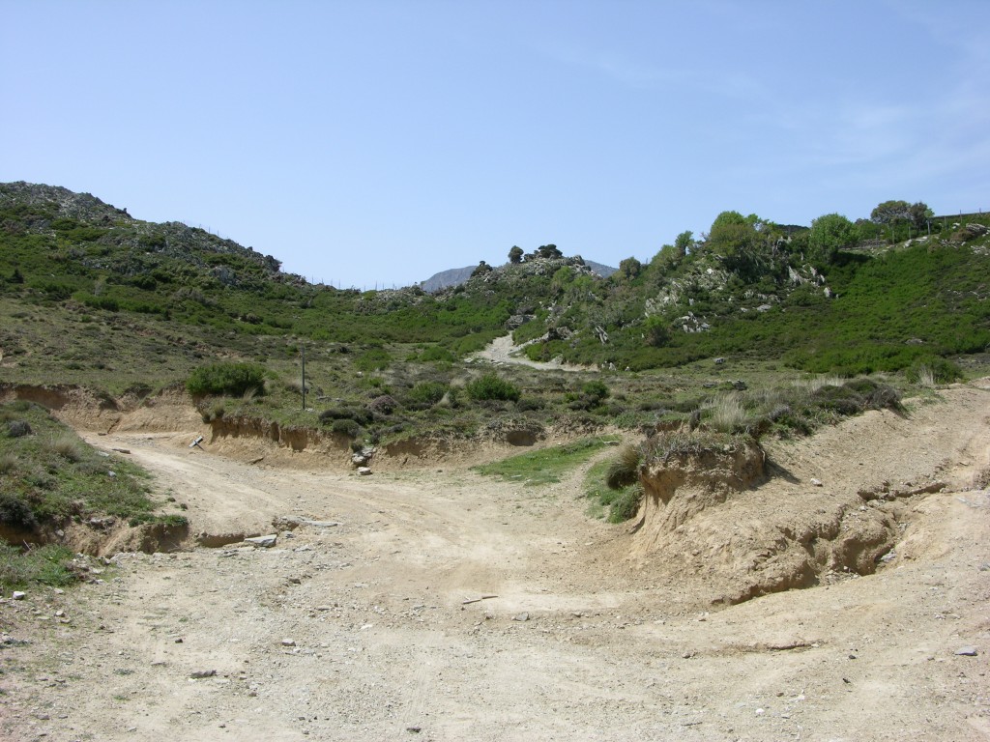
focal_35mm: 35
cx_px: 495
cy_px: 371
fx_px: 1001
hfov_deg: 52.6
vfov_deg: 40.7
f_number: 6.3
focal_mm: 8.9
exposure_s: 1/224
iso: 50
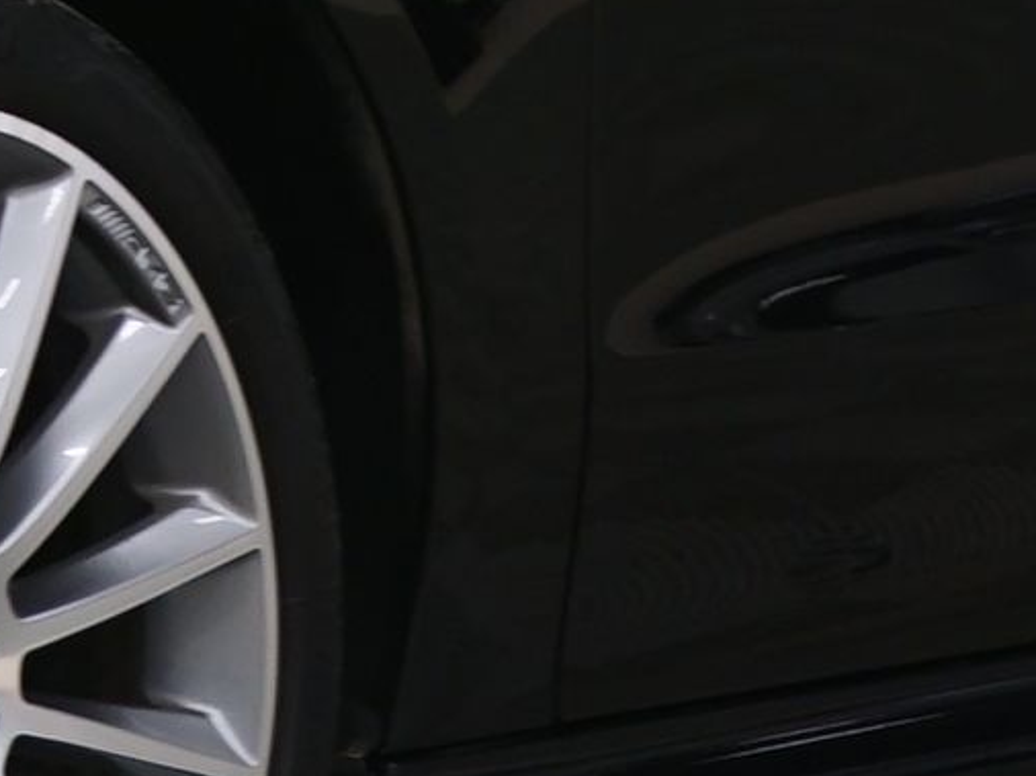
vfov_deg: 4.1
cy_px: -647
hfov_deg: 5.5
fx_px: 10739
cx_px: -192
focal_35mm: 359
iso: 400
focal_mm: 48
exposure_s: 1/8
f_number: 4.5
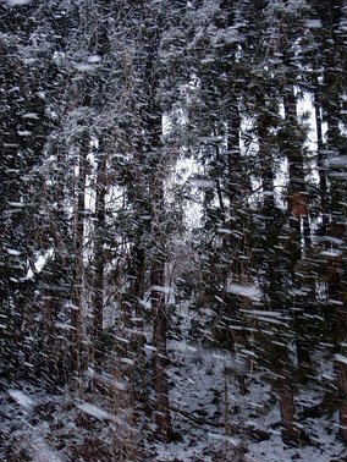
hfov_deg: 31.5
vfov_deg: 41.2
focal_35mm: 46
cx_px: 195
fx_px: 614
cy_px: 233
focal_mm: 6.07
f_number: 3.5
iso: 200
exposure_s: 1/50
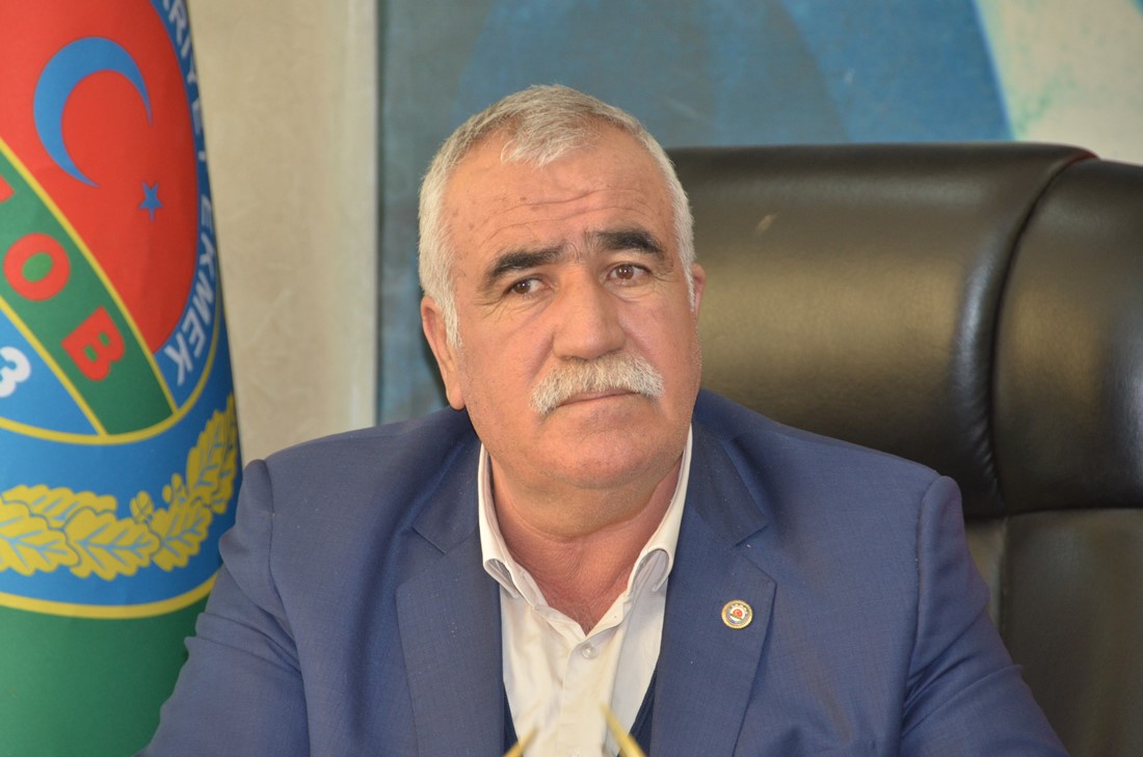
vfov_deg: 5.4
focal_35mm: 255
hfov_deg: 8.1
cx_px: 572
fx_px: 8081
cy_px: 378
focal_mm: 170
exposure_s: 1/60
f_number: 5.6
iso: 800
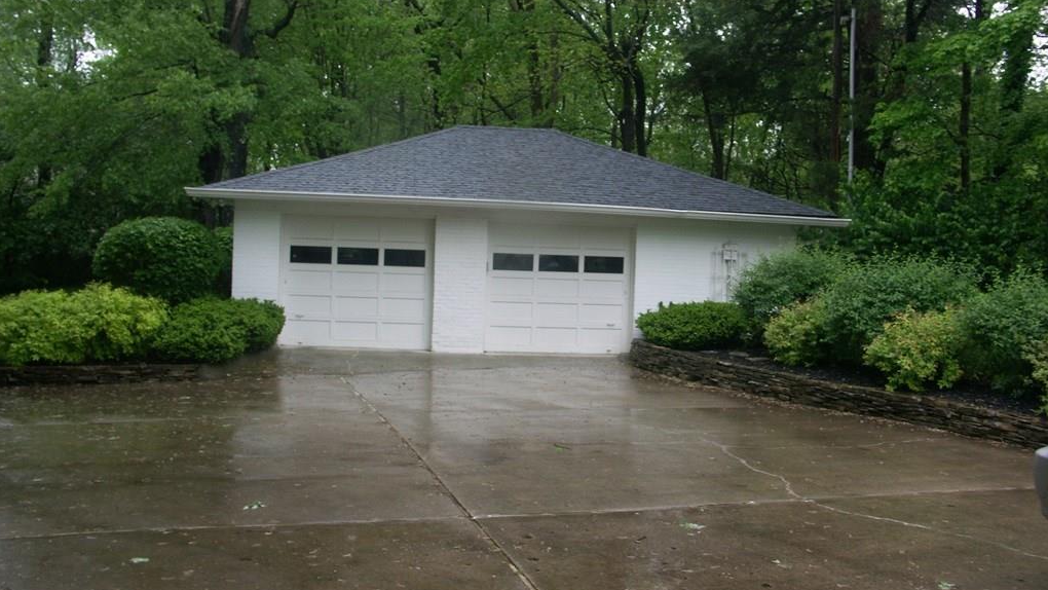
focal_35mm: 35
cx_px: 523
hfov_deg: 56.6
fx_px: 973
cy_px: 276
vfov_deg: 33.7
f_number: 3.5
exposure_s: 1/60
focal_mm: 8.41
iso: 80
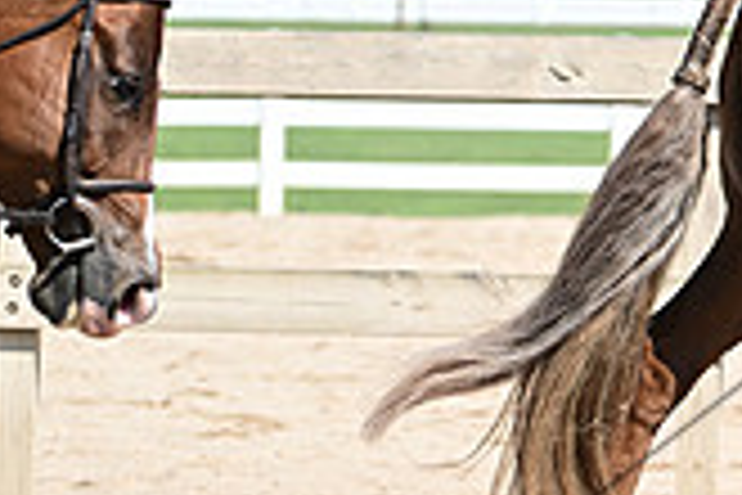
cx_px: 1295
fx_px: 9048
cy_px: -38
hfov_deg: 4.6
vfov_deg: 3.1
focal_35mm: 439
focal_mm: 125
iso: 125
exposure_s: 1/778
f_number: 5
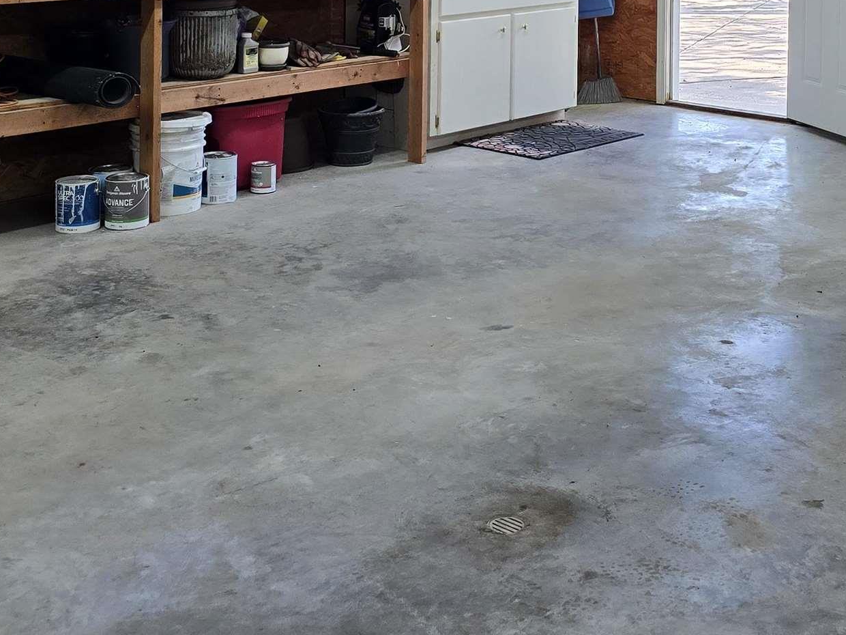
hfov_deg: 33.5
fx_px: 1393
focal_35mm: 57
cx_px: 568
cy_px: -53
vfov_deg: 24.1
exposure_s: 1/120
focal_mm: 6.3
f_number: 1.7
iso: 100
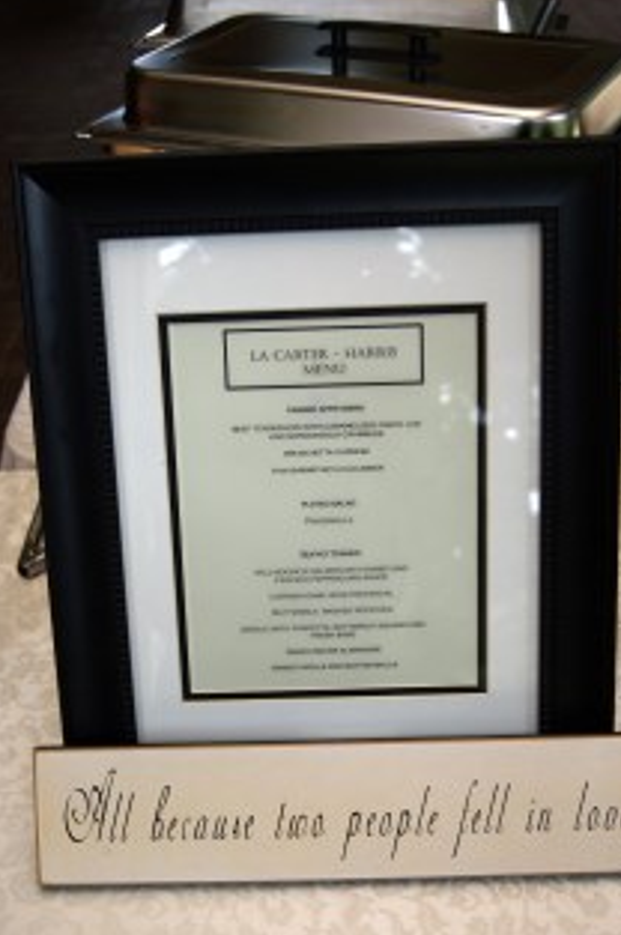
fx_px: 1193
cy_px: 565
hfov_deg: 29.2
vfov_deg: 42.6
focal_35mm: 46
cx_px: 322
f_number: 4
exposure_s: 1/160
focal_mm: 24
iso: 100
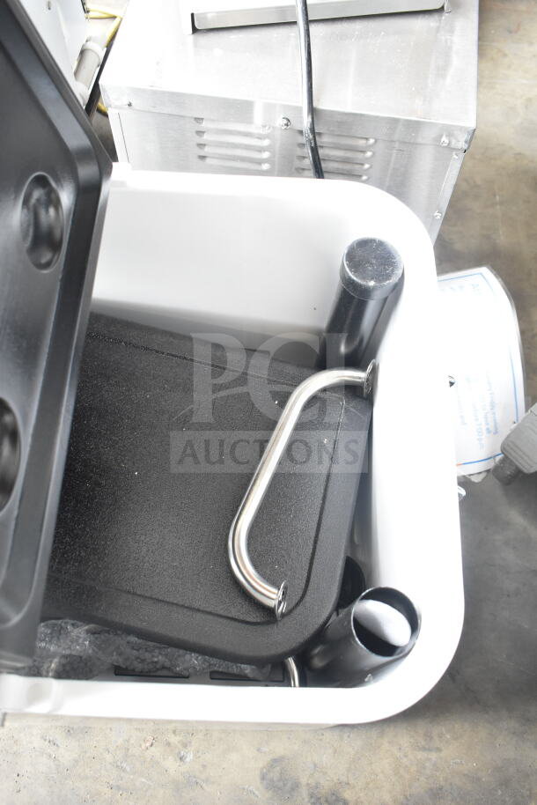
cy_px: 402
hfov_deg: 41.7
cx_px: 268
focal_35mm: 32
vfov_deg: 59.5
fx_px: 704
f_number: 5
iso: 1600
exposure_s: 1/100
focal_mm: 21
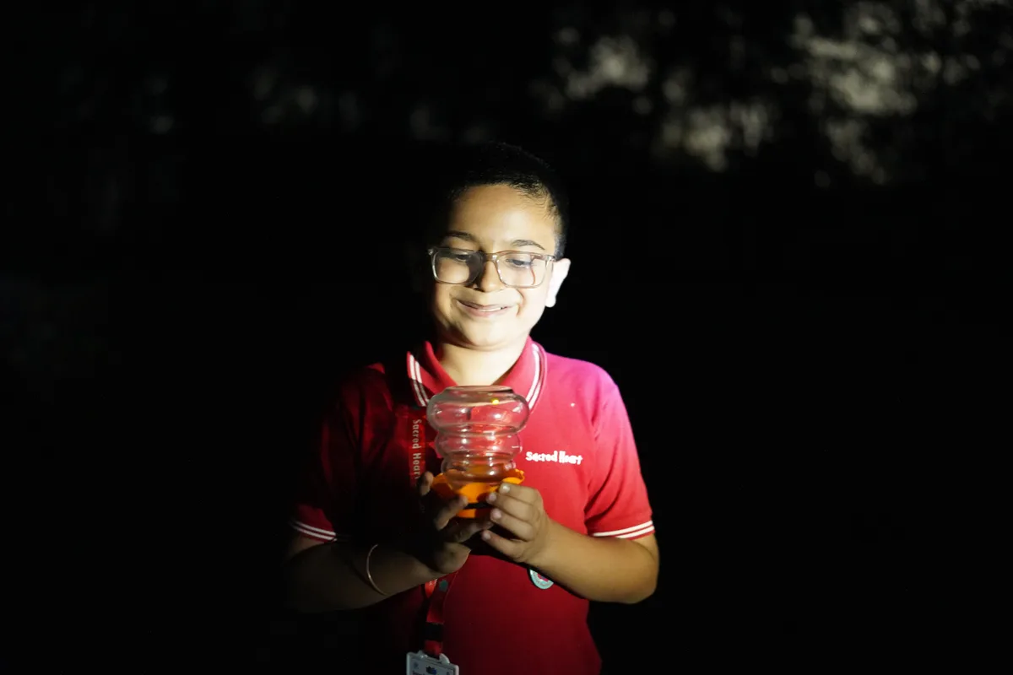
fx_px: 985
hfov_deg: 54.4
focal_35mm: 35
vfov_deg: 37.9
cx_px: 506
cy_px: 338
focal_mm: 35
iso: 12800
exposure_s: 1/15
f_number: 1.4
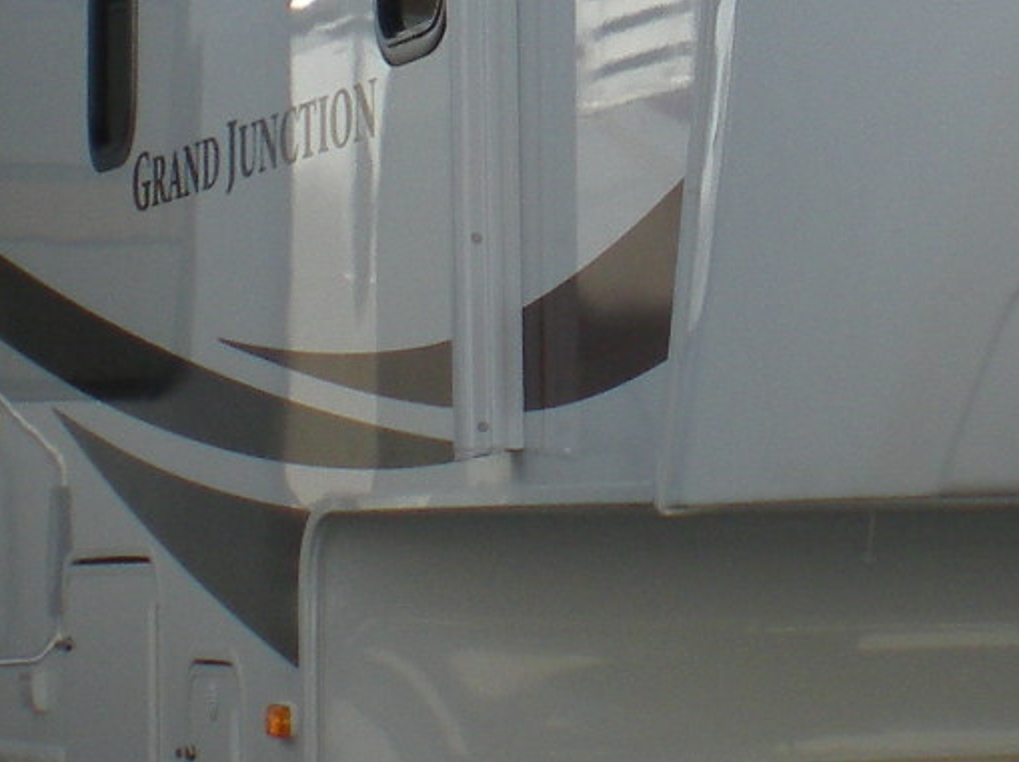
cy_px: 48
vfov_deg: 9.6
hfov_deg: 12.8
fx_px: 4501
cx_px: 877
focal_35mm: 153
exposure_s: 1/511
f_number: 4.6
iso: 89
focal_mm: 6.3
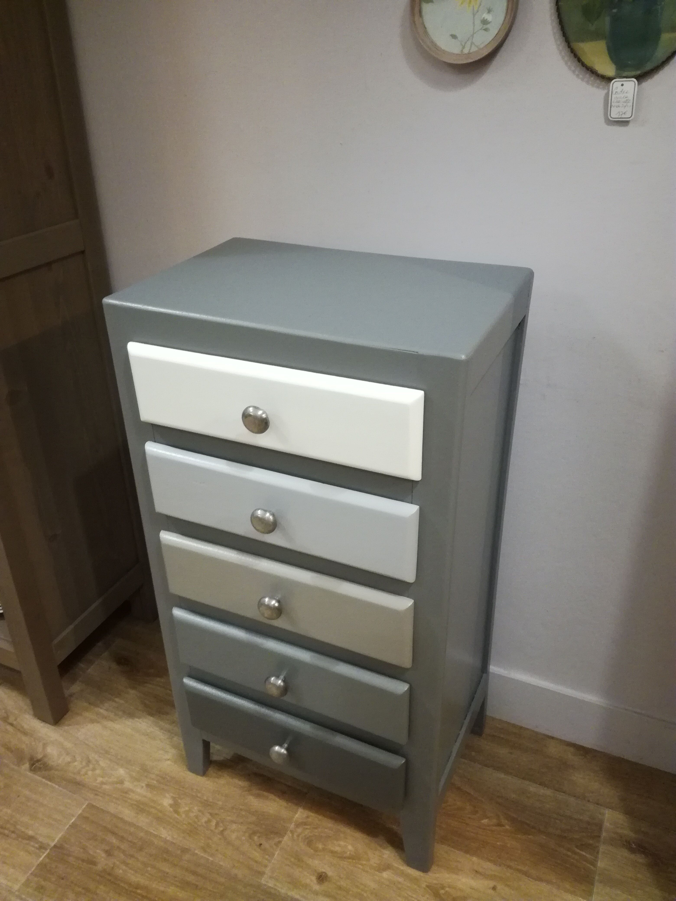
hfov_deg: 51.4
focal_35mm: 27
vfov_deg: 65.3
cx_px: 338
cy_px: 450
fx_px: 703
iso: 500
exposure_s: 1/20
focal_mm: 3.79
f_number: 2
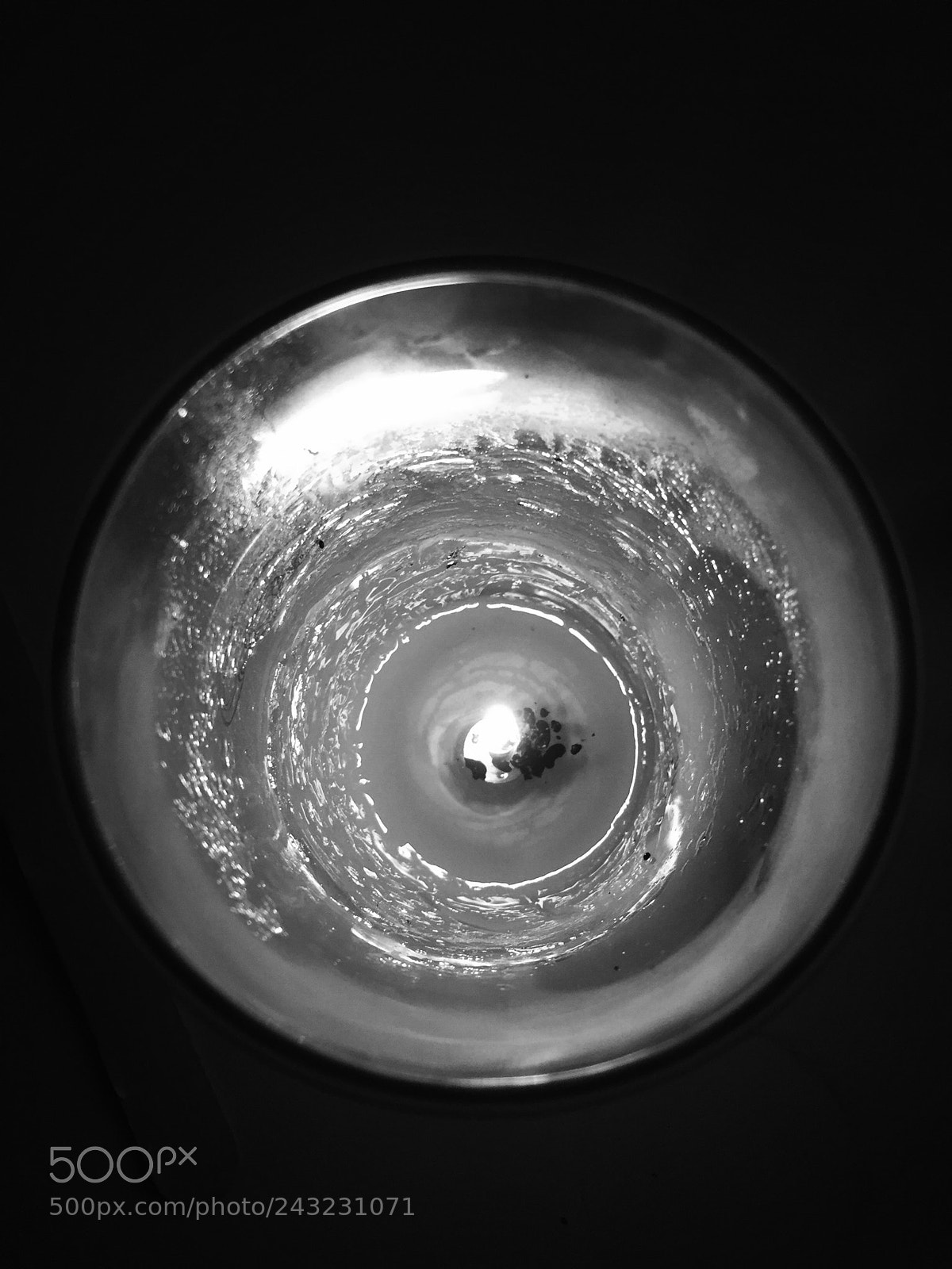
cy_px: 634
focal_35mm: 29
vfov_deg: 61.7
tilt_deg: -81.1
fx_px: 1063
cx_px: 476
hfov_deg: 48.2
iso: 125
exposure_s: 1/33
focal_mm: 4.15
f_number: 2.2
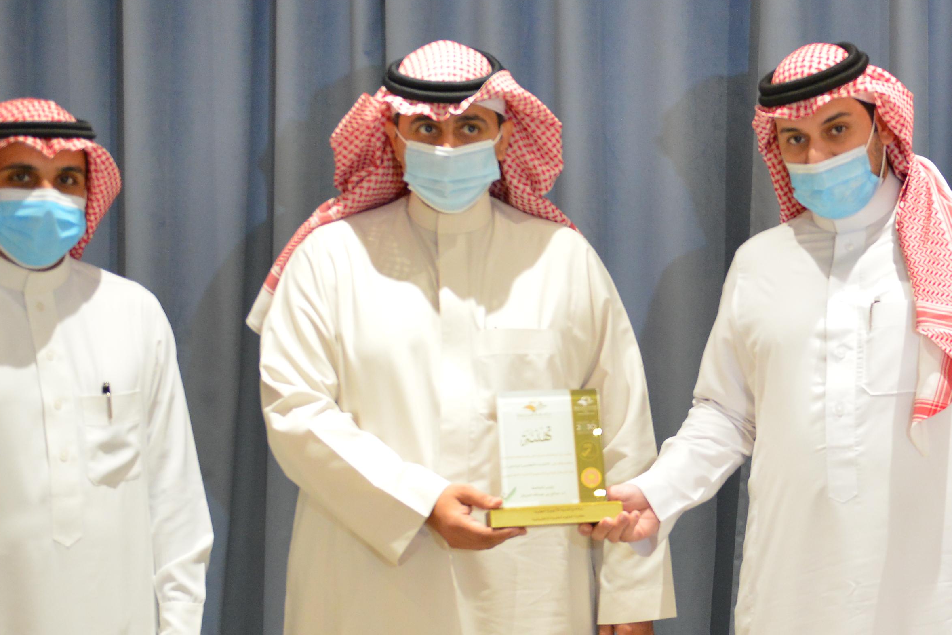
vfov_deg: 16.6
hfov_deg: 24.0
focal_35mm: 82
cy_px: 363
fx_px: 2168
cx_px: 864
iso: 2500
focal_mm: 35
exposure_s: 1/250
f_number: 2.8
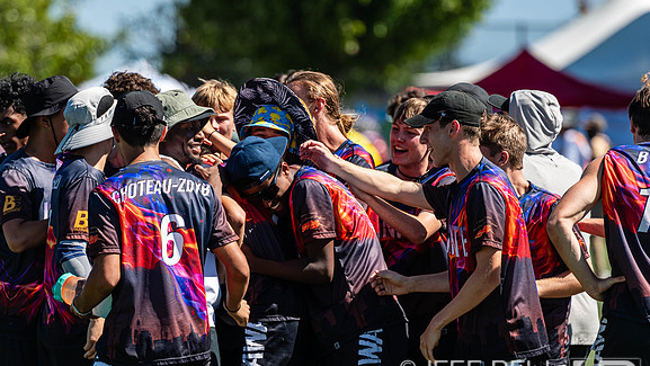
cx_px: 326
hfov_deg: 6.8
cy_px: 198
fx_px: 5448
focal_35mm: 316
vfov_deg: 3.8
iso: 100
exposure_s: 1/2000
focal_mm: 200
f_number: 3.2
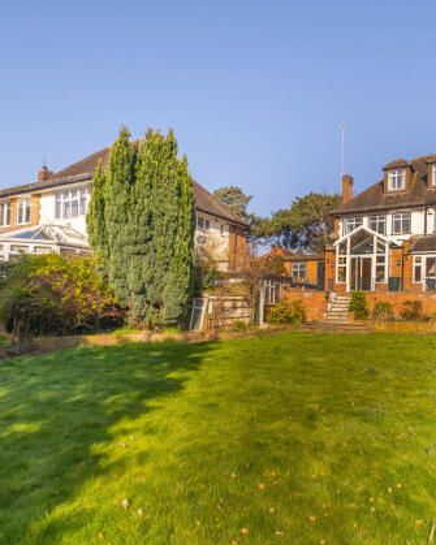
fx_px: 355
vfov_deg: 75.0
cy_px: 280
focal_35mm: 22
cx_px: 260
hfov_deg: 62.6
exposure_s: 1/800
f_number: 6.4
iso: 400
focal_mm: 10
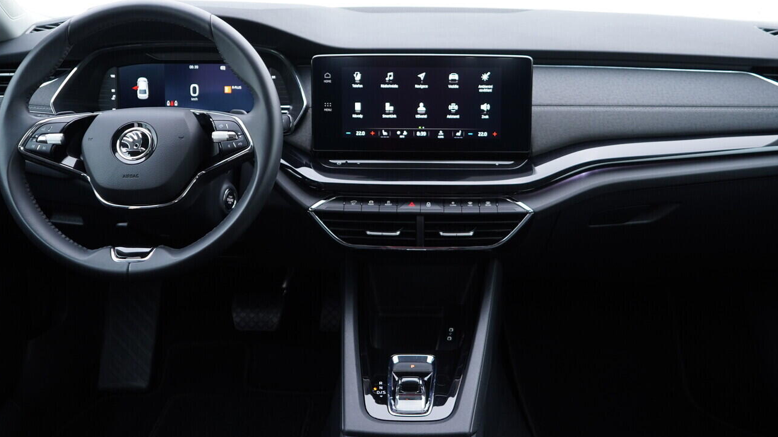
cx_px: 406
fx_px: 866
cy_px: 152
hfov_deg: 48.3
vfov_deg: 28.2
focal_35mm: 42
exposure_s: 1/40
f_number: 2.8
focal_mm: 24
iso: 250
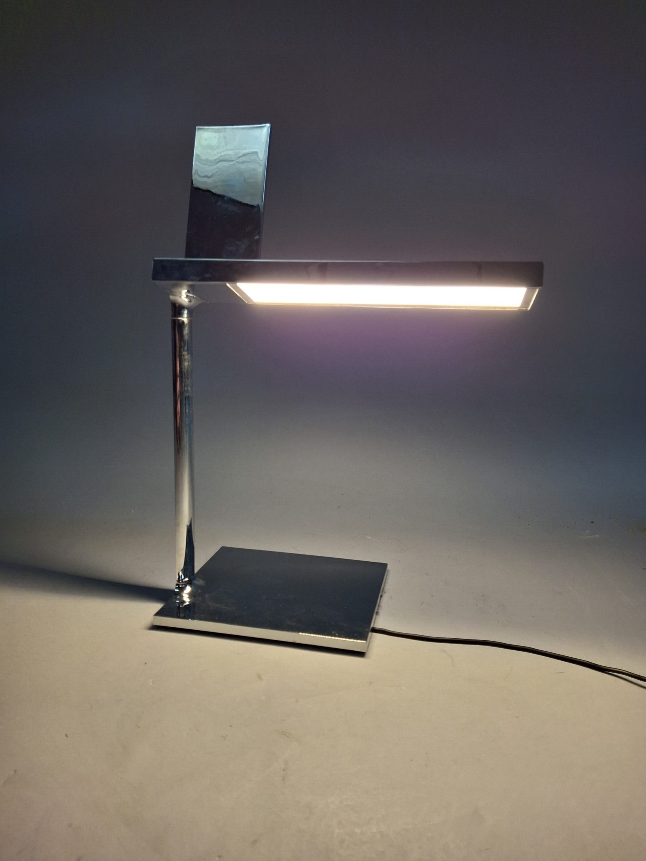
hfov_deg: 54.9
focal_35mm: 25
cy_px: 430
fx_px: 622
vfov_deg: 69.4
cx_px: 323
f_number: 1.8
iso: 64
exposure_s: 1/100
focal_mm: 4.69
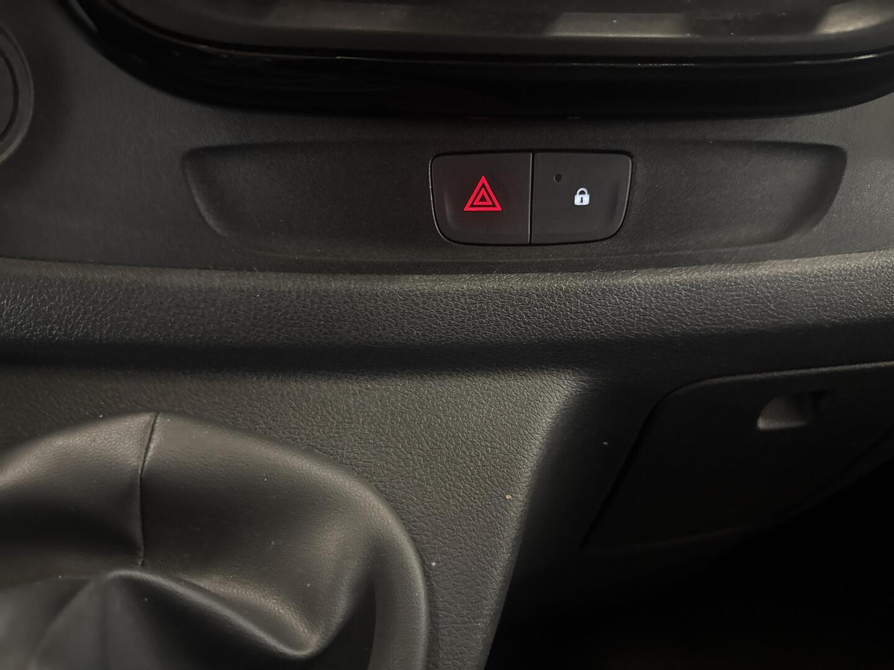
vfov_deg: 56.8
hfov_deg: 71.6
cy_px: 335
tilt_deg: -41.6
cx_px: 447
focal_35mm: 24
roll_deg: -4.5
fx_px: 620
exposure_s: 1/20
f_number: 1.78
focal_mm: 6.76
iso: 1600
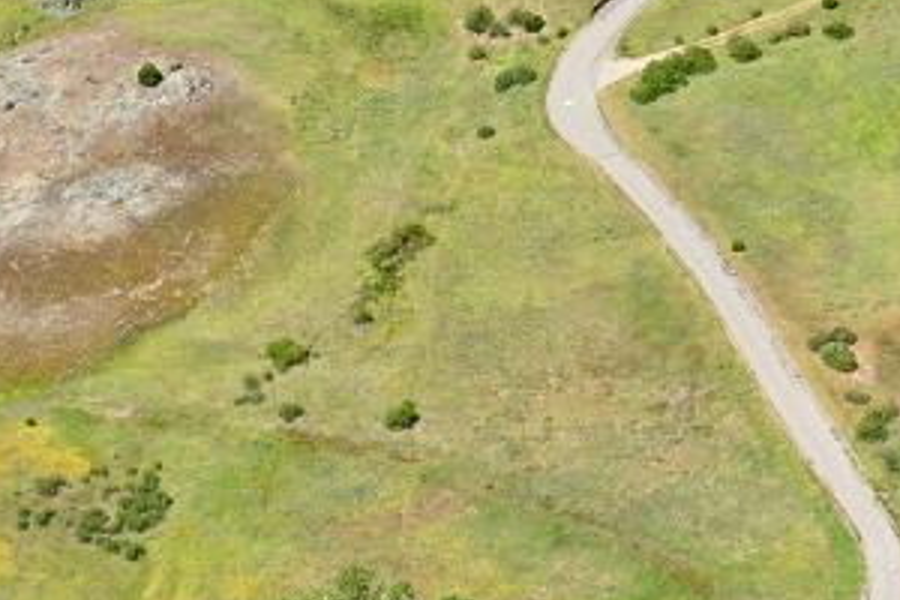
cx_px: 828
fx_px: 3500
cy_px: -315
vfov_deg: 9.5
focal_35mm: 140
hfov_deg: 14.5
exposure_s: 1/320
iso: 100
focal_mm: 10.26
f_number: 6.3
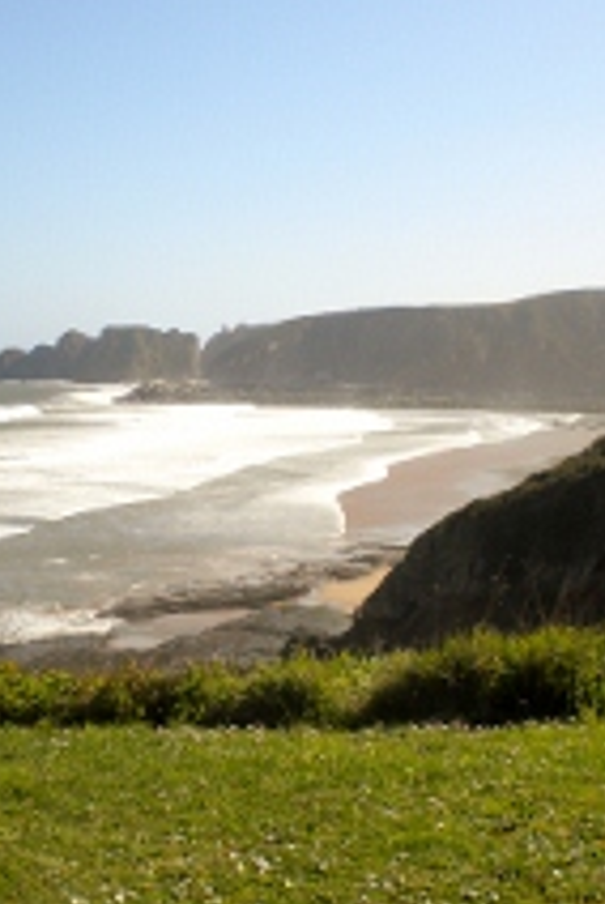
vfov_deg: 33.3
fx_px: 1507
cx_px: 302
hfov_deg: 22.7
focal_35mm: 60
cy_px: 522
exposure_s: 1/730
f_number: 4.6
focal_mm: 6.3
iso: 80
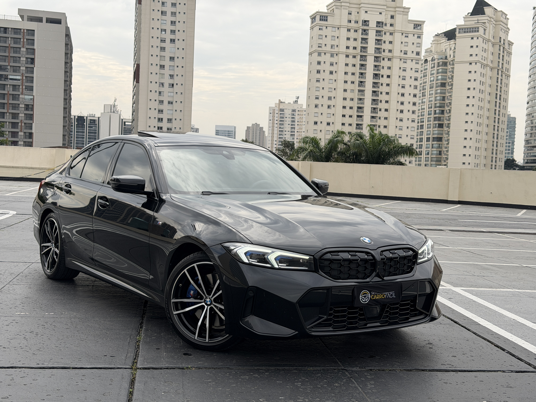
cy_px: 201
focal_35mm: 48
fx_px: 743
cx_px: 268
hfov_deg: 39.7
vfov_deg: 30.3
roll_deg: -1.8
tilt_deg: -2.9
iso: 64
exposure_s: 1/3704
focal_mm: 6.76
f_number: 1.78
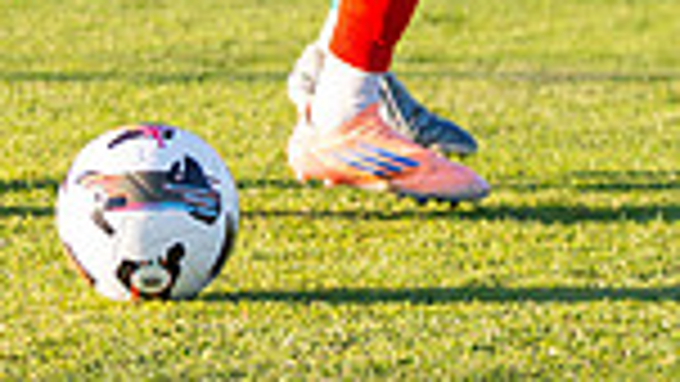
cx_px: 117
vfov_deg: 2.7
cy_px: -458
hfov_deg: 4.7
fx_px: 8206
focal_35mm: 455
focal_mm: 112
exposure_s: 1/1250
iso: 450
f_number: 3.2
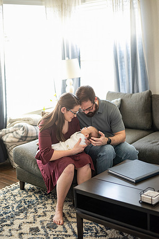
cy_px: 120
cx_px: 80
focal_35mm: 50
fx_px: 331
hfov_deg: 27.0
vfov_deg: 39.6
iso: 640
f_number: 2
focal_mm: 50
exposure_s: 1/200
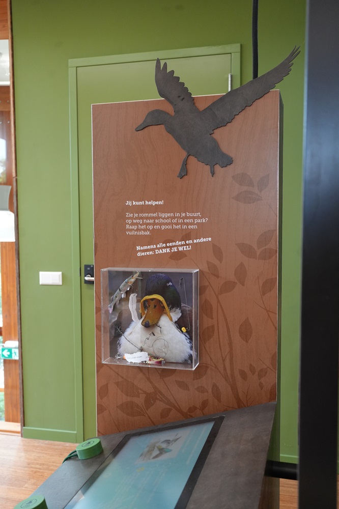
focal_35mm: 35
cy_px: 254
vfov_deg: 54.5
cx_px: 170
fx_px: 495
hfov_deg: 37.8
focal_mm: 35
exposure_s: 1/160
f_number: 4
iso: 1600
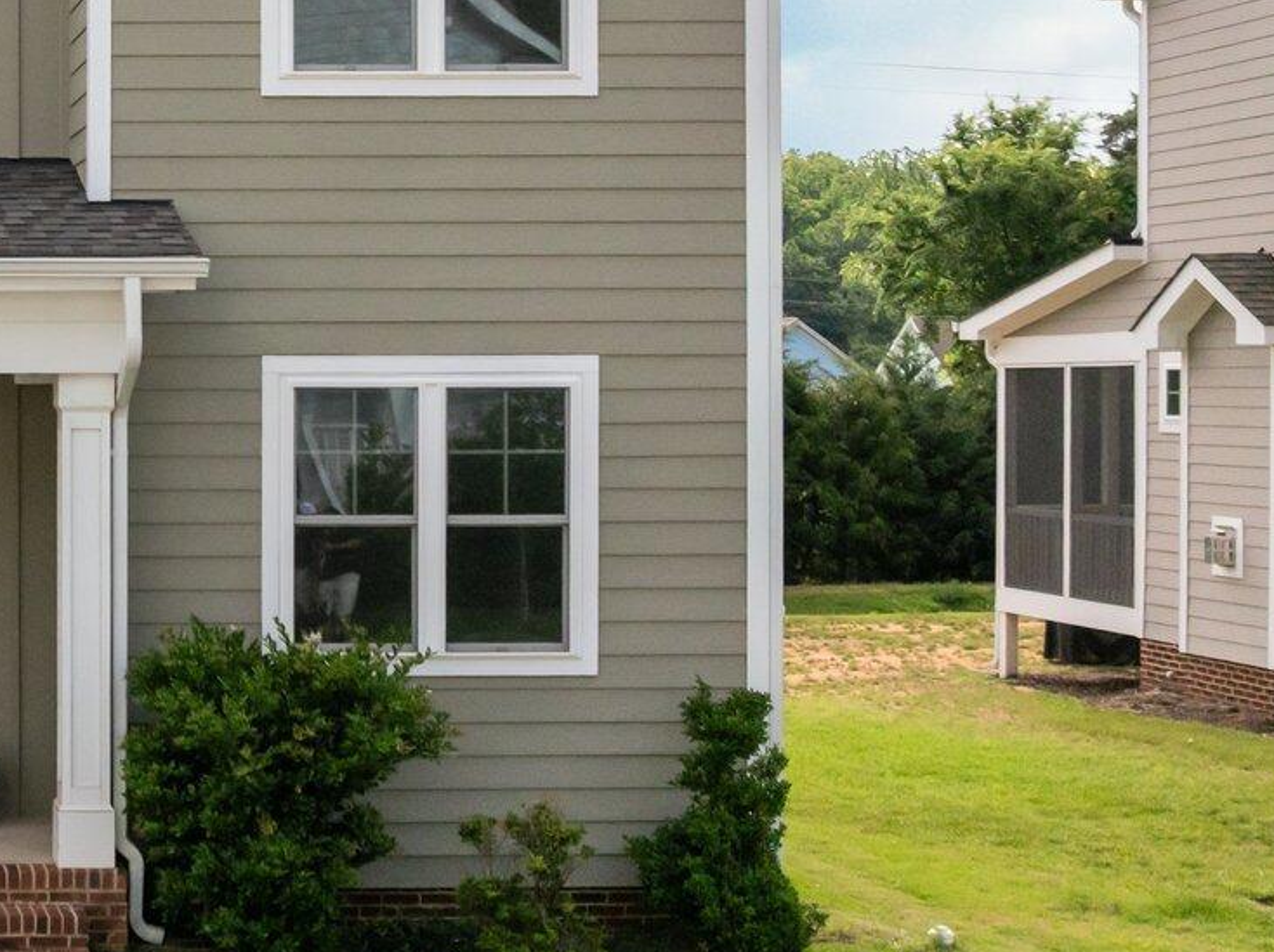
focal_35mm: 67
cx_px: -262
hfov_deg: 25.9
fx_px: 2463
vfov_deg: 21.6
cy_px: 159
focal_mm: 12.29
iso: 410
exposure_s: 1/8000
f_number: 2.8
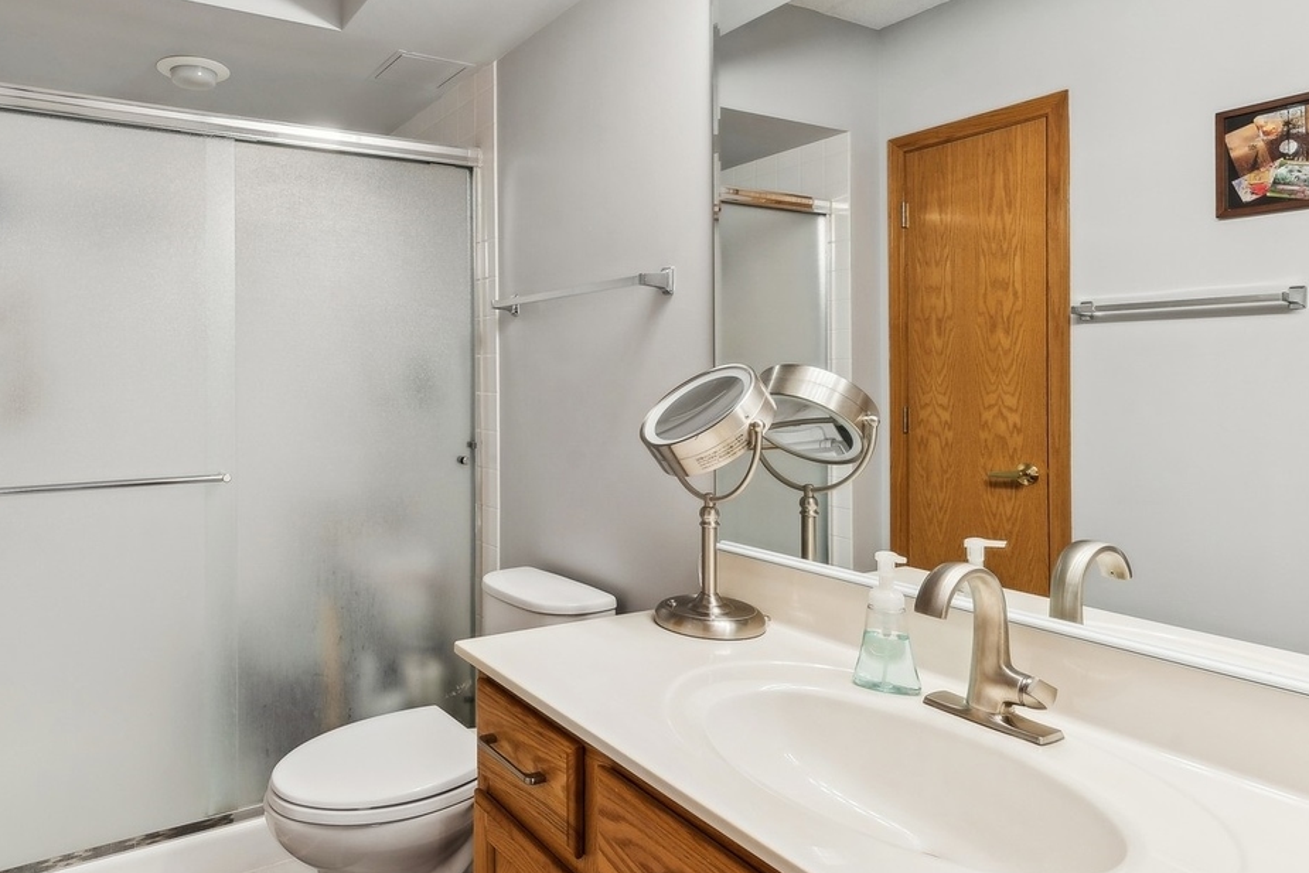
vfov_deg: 59.3
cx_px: 447
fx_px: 764
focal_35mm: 21
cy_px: 374
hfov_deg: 78.8
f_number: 9
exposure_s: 1/5
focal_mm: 12
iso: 200
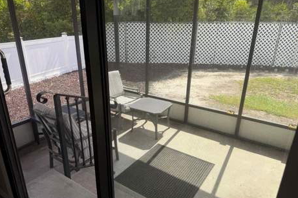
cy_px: 106
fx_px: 215
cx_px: 147
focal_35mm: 26
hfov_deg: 69.4
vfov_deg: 49.5
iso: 80
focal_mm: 6.76
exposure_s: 1/722
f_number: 1.78
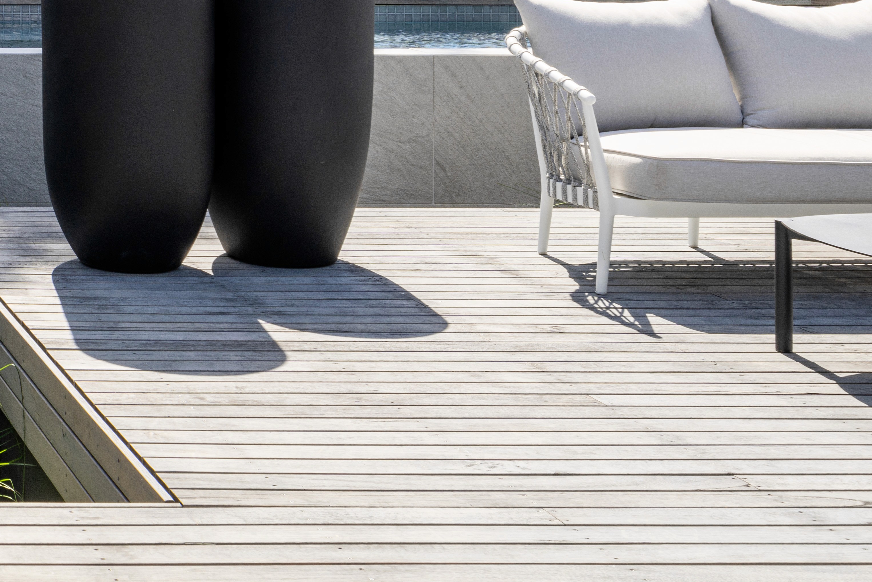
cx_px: -386
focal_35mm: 75
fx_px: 1817
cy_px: -264
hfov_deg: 22.7
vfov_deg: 16.7
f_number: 11
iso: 100
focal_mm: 24
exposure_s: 1/80
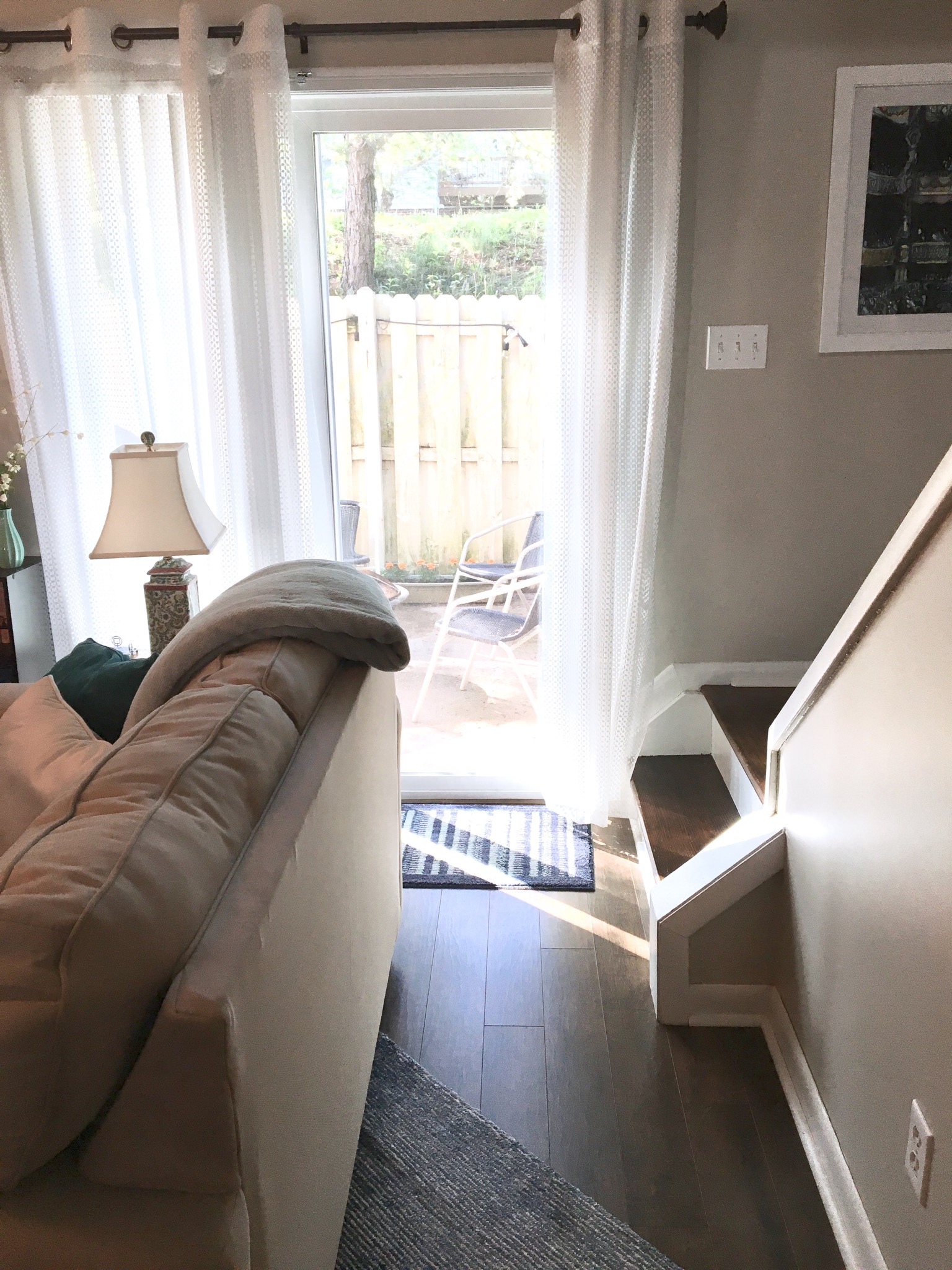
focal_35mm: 29
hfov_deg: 48.2
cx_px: 476
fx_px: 1063
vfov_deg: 61.7
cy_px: 635
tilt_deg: -16.1
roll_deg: +0.1
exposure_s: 1/30
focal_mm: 4.15
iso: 25
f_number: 2.2
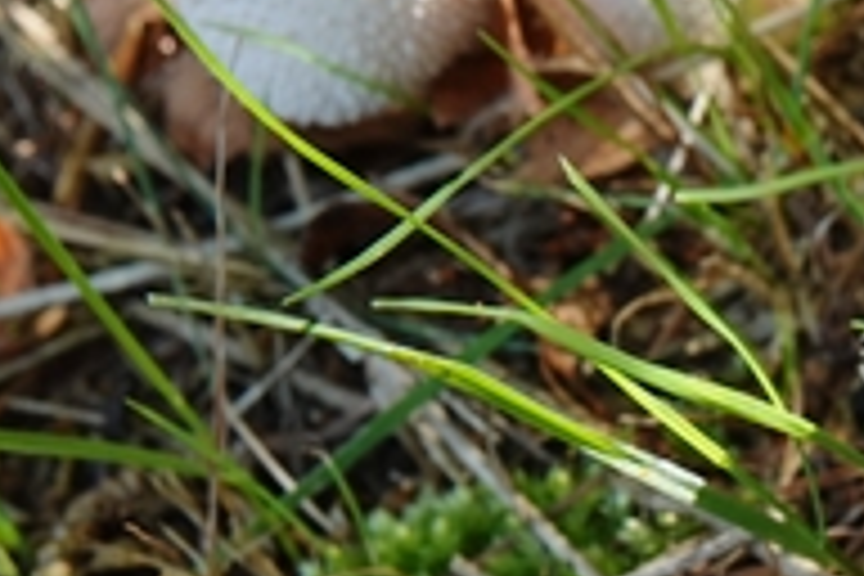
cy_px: 736
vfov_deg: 10.3
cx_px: 1215
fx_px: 3120
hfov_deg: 14.9
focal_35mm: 130
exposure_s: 1/40
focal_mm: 14.16
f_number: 7.1
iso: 125
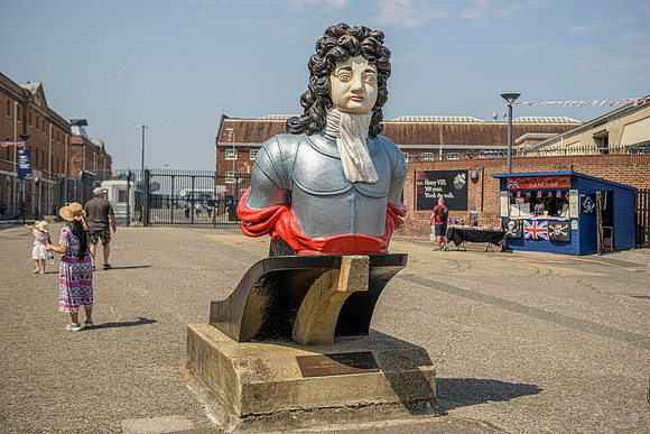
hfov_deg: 43.6
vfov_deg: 29.9
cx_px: 339
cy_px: 206
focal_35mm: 45
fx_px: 812
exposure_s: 1/1250
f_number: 3.5
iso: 64
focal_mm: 42
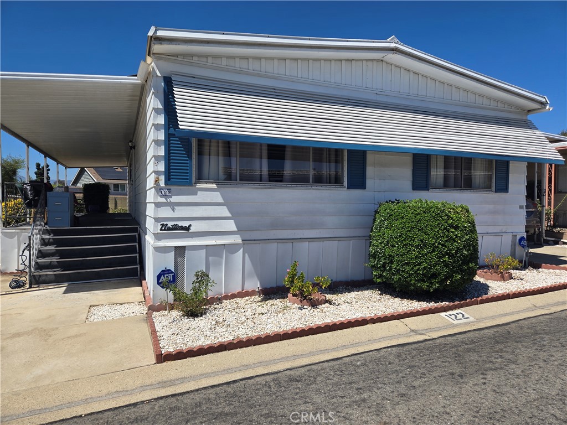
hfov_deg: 73.9
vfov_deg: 58.9
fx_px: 377
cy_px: 212
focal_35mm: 23
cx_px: 284
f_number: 1.8
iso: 25
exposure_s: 1/2628
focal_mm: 5.4
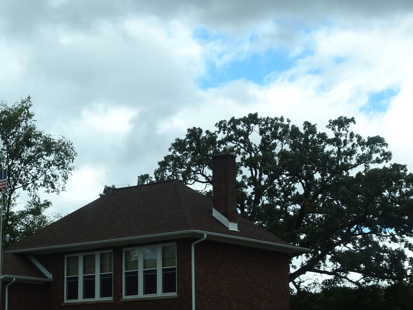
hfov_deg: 26.6
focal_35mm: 73
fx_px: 871
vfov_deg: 19.9
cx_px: 149
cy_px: 250
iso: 80
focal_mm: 7.58
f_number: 4.5
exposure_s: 1/400
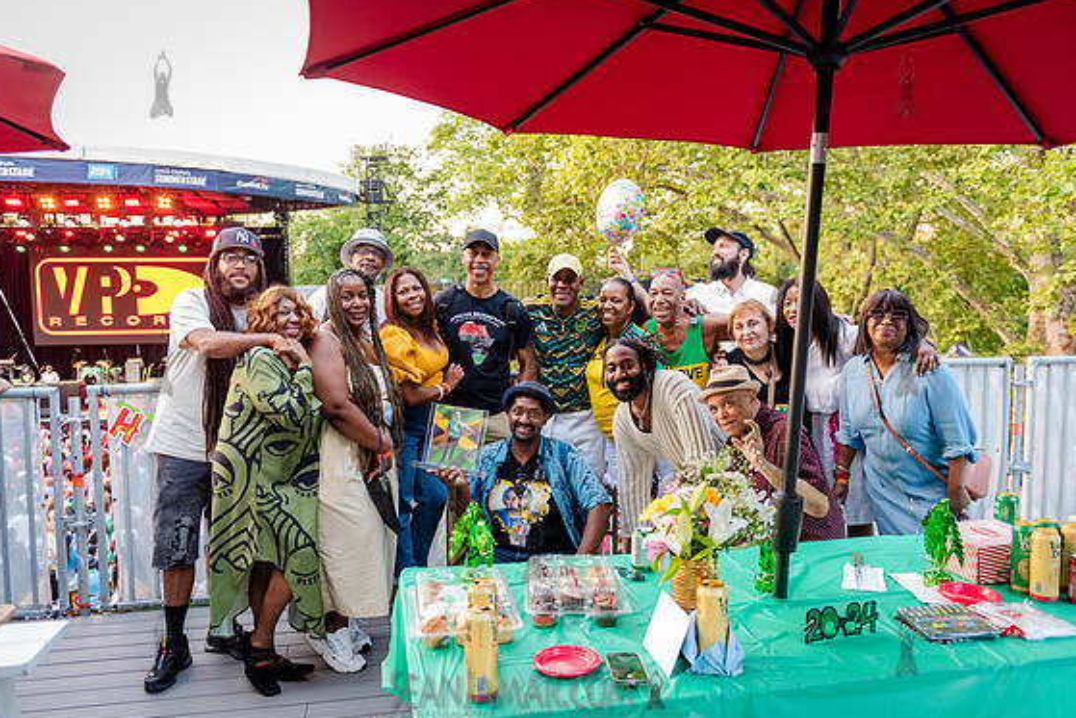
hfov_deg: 65.5
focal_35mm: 28
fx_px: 837
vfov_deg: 46.4
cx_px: 533
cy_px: 363
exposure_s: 1/125
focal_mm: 27
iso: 2000
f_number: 2.8
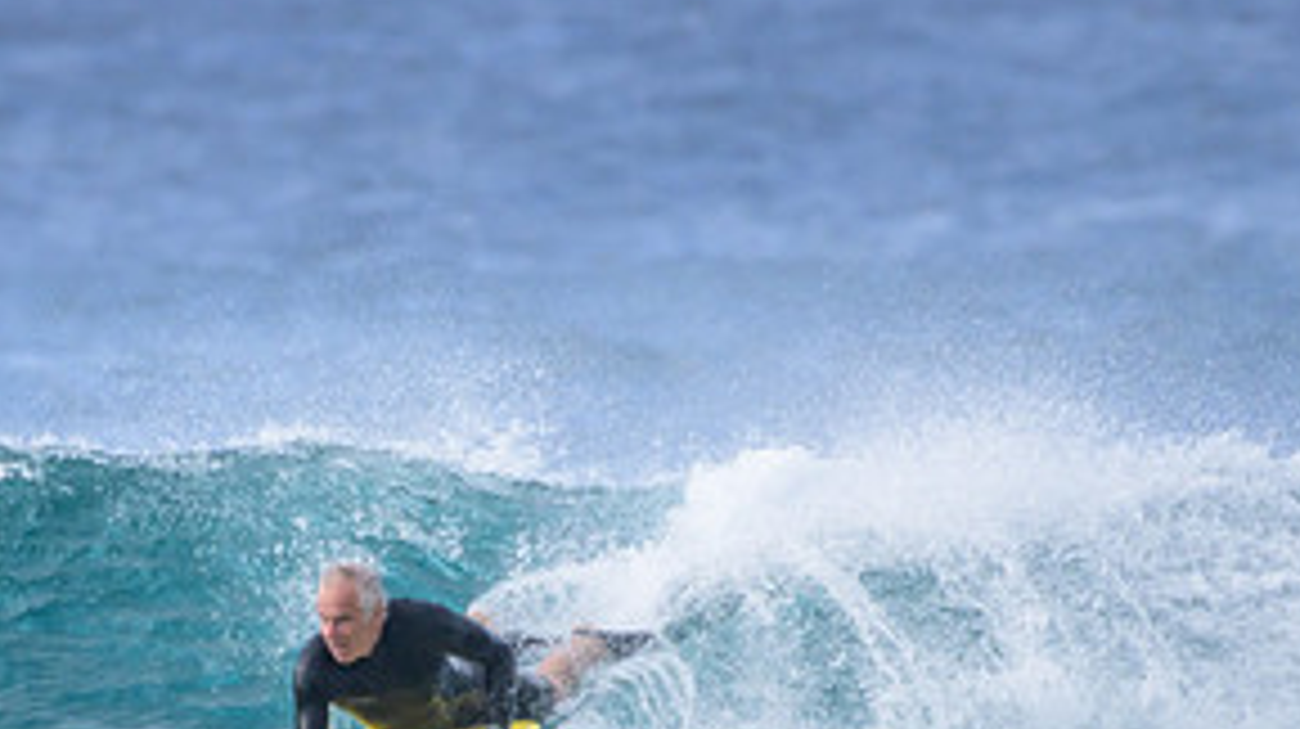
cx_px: 328
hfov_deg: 1.0
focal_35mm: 2106
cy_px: 799
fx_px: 72535
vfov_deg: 0.6
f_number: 11
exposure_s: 1/2000
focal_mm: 1000
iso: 1600
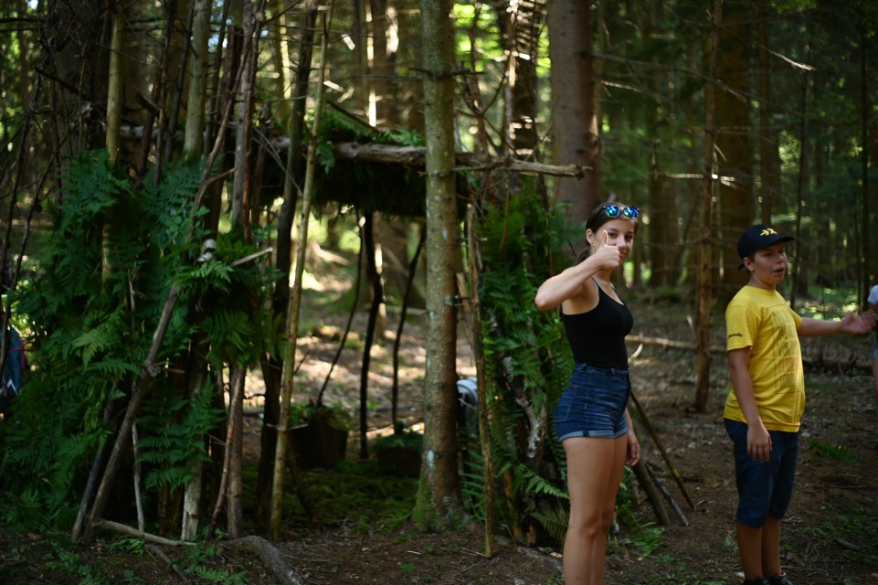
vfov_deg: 27.0
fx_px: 1219
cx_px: 439
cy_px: 292
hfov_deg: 39.6
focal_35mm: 50
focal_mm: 50
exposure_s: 1/40
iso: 100
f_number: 1.8
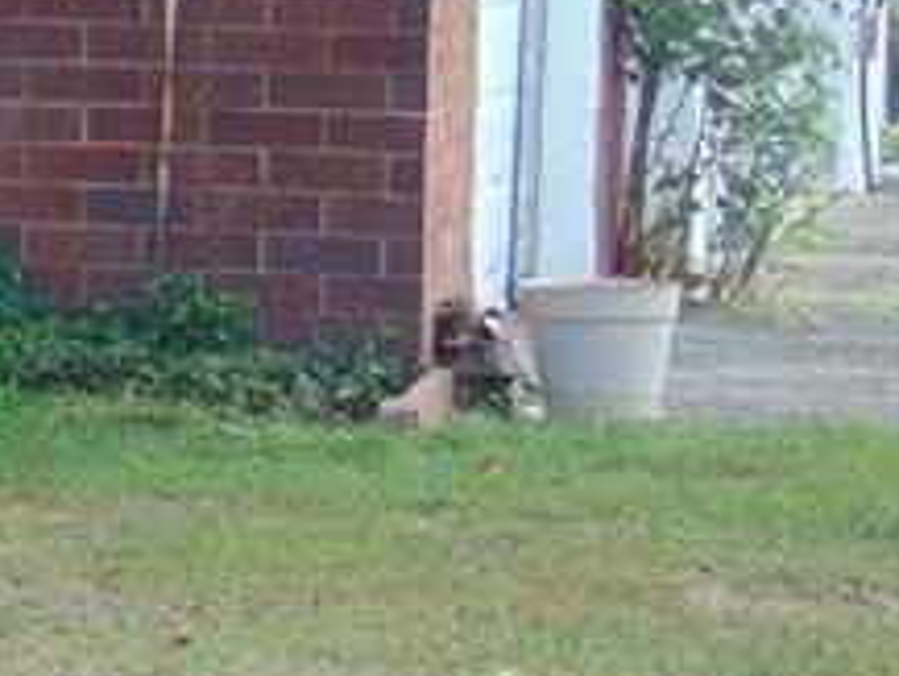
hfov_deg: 7.8
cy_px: 75
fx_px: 6132
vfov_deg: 6.3
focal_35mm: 236
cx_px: -1206
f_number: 3.5
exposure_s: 1/250
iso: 80
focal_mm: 9
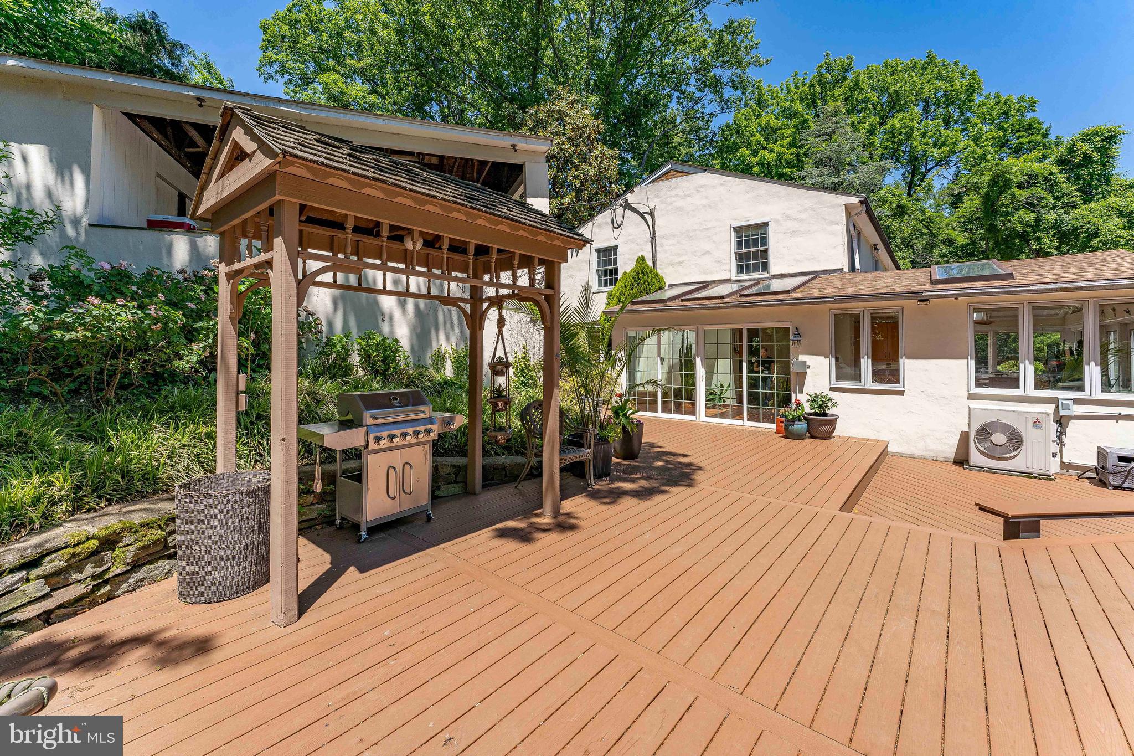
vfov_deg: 81.2
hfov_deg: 104.3
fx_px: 441
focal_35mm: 14
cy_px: 378
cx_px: 567
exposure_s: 1/400
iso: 320
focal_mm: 14
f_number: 9
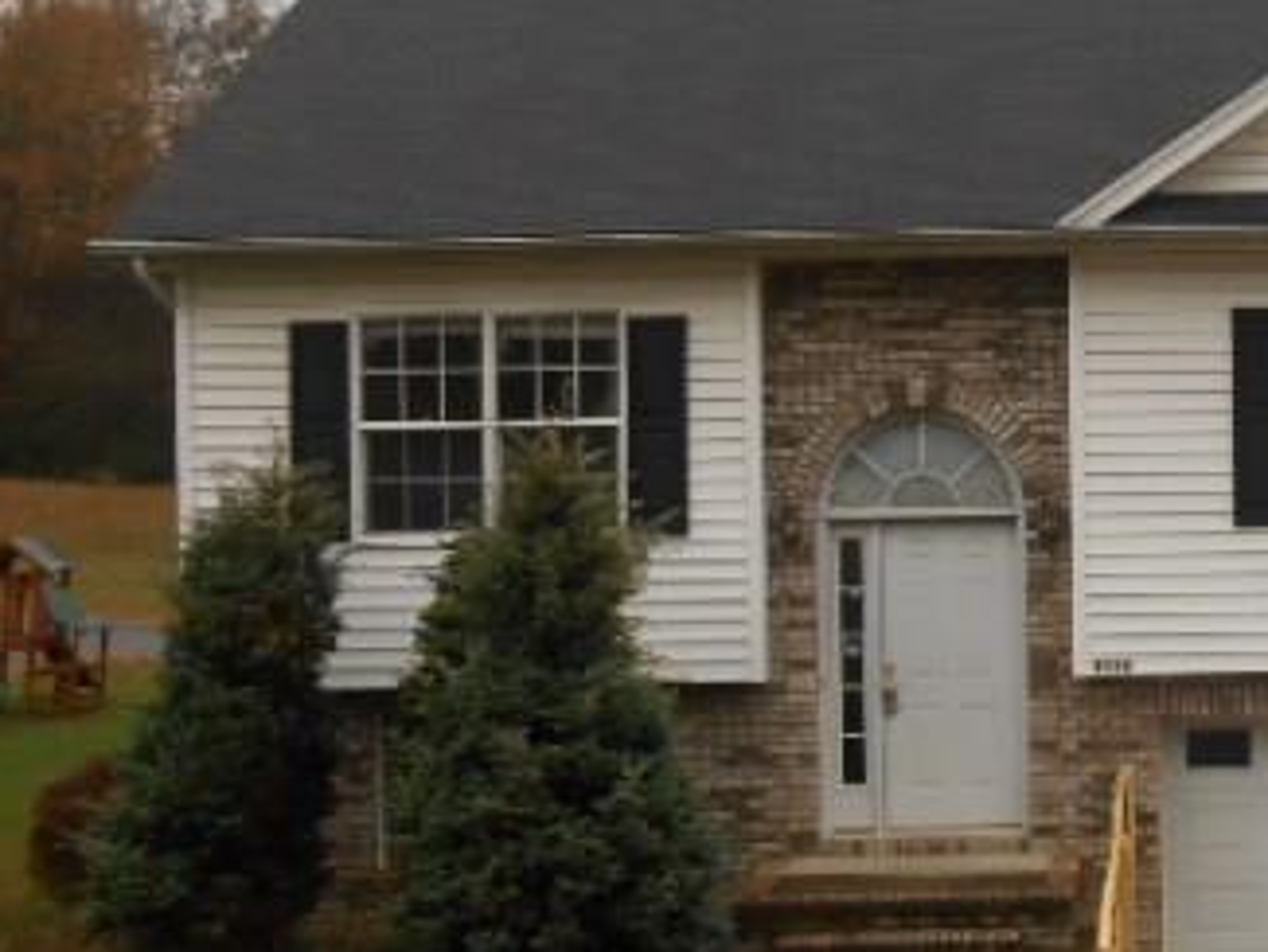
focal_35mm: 61
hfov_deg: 29.9
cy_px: 402
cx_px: 1209
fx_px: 2235
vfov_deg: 24.0
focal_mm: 5.5
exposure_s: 1/250
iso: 280
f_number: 3.6
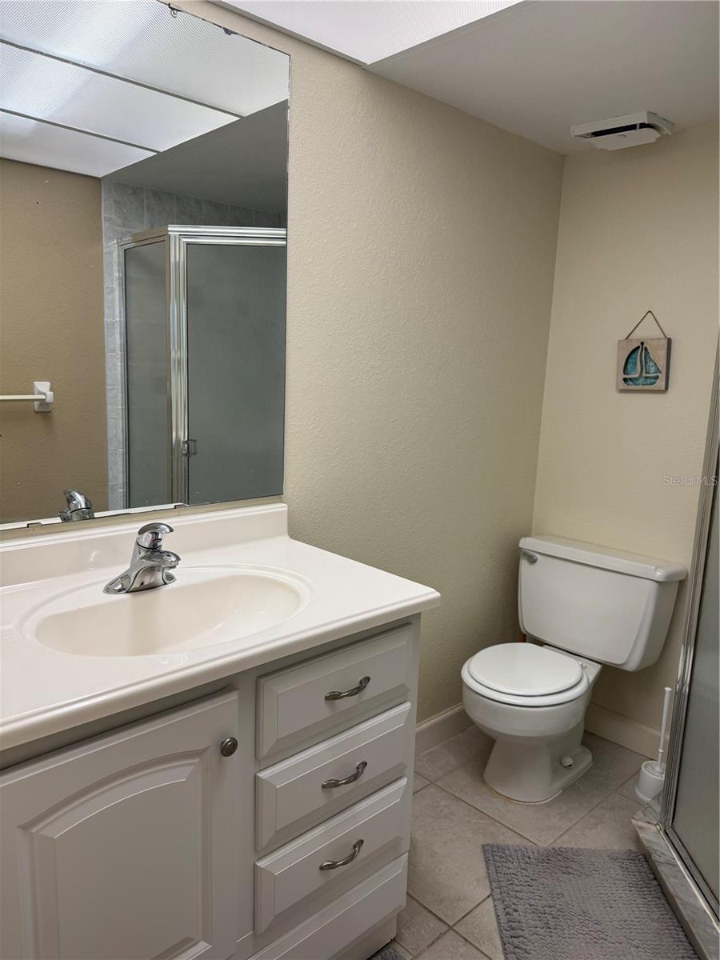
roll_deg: -1.8
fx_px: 666
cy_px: 480
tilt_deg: -10.2
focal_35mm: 24
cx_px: 360
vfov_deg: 71.6
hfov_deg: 56.8
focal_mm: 6.76
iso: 100
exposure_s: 1/120
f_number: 1.78
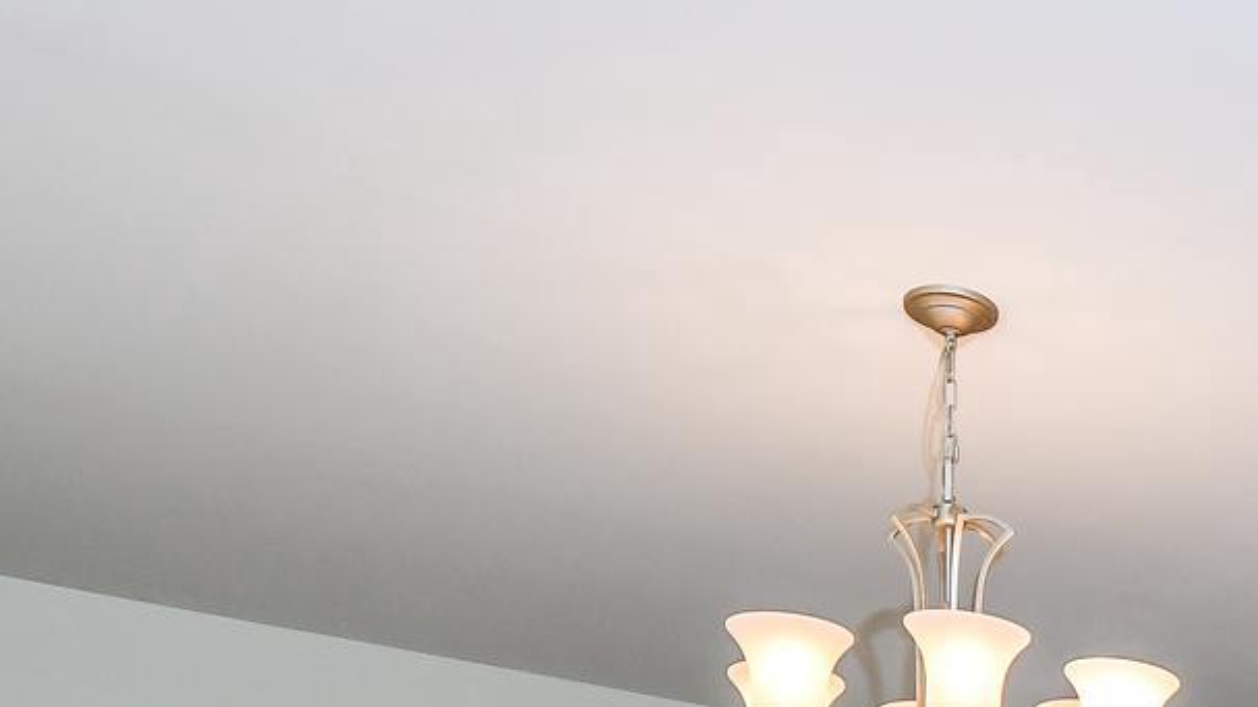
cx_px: 1442
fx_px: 1767
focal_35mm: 53
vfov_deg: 18.6
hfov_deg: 33.3
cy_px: 1204
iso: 640
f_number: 7.1
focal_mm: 10
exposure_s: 1/160
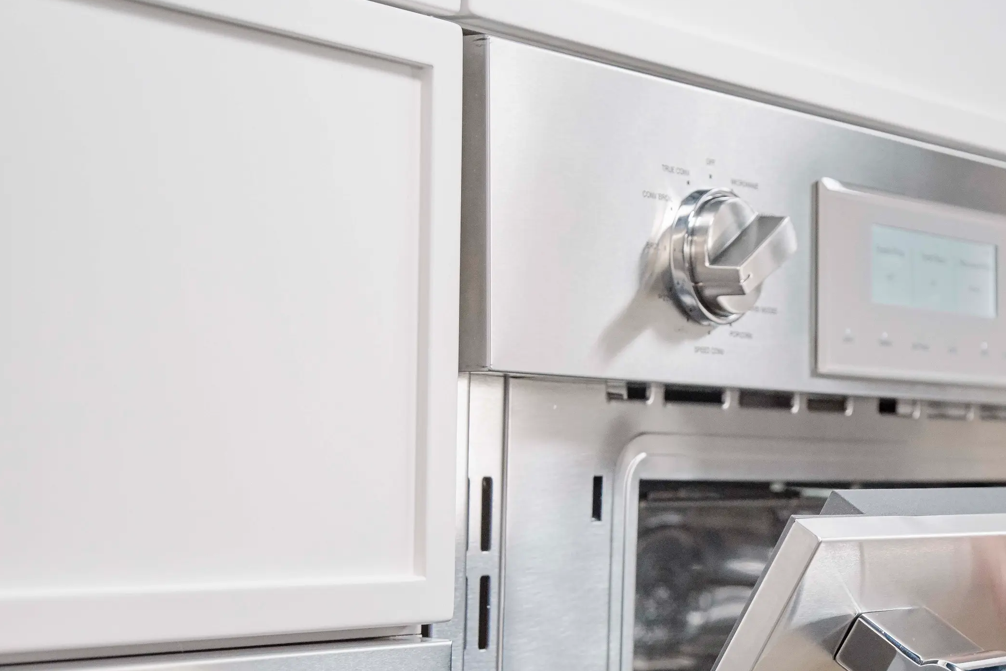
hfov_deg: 22.1
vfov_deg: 15.0
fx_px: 2516
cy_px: 621
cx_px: 905
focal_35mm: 90
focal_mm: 47
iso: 1000
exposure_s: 1/60
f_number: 5
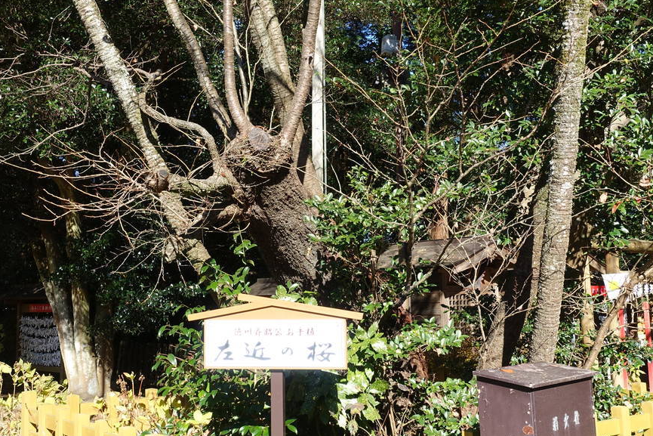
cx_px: 294
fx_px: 780
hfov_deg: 45.4
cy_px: 209
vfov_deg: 31.2
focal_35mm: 43
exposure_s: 1/200
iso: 125
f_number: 5.6
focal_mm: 11.45
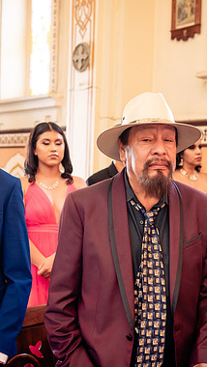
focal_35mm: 56
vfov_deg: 37.2
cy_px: 185
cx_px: 143
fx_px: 546
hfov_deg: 21.4
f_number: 3.2
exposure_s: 1/80
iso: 1250
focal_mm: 35
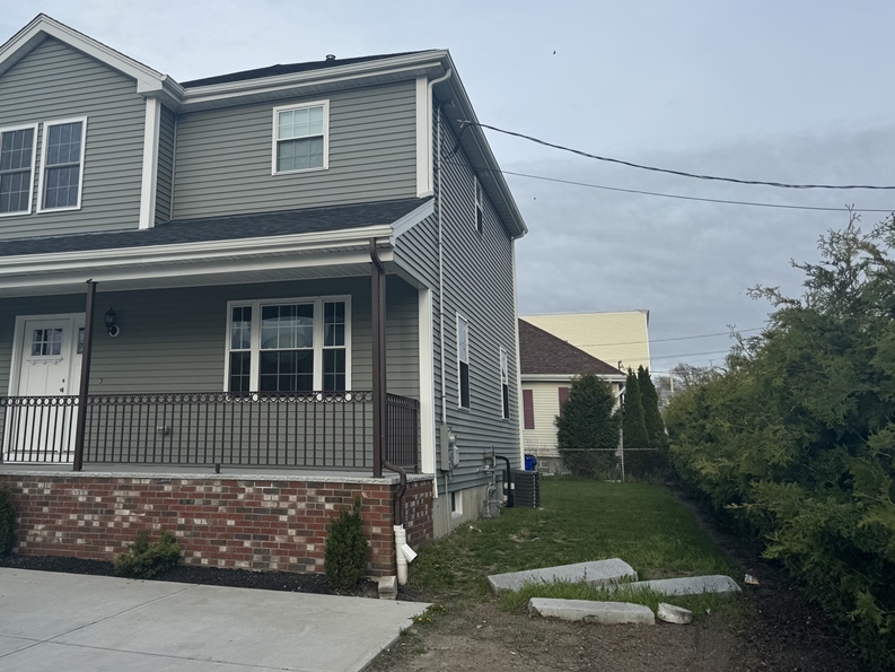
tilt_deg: +11.5
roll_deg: -1.2
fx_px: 802
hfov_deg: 57.4
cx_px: 322
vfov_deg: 45.2
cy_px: 271
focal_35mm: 31
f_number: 1.78
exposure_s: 1/1818
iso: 80
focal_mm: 6.76
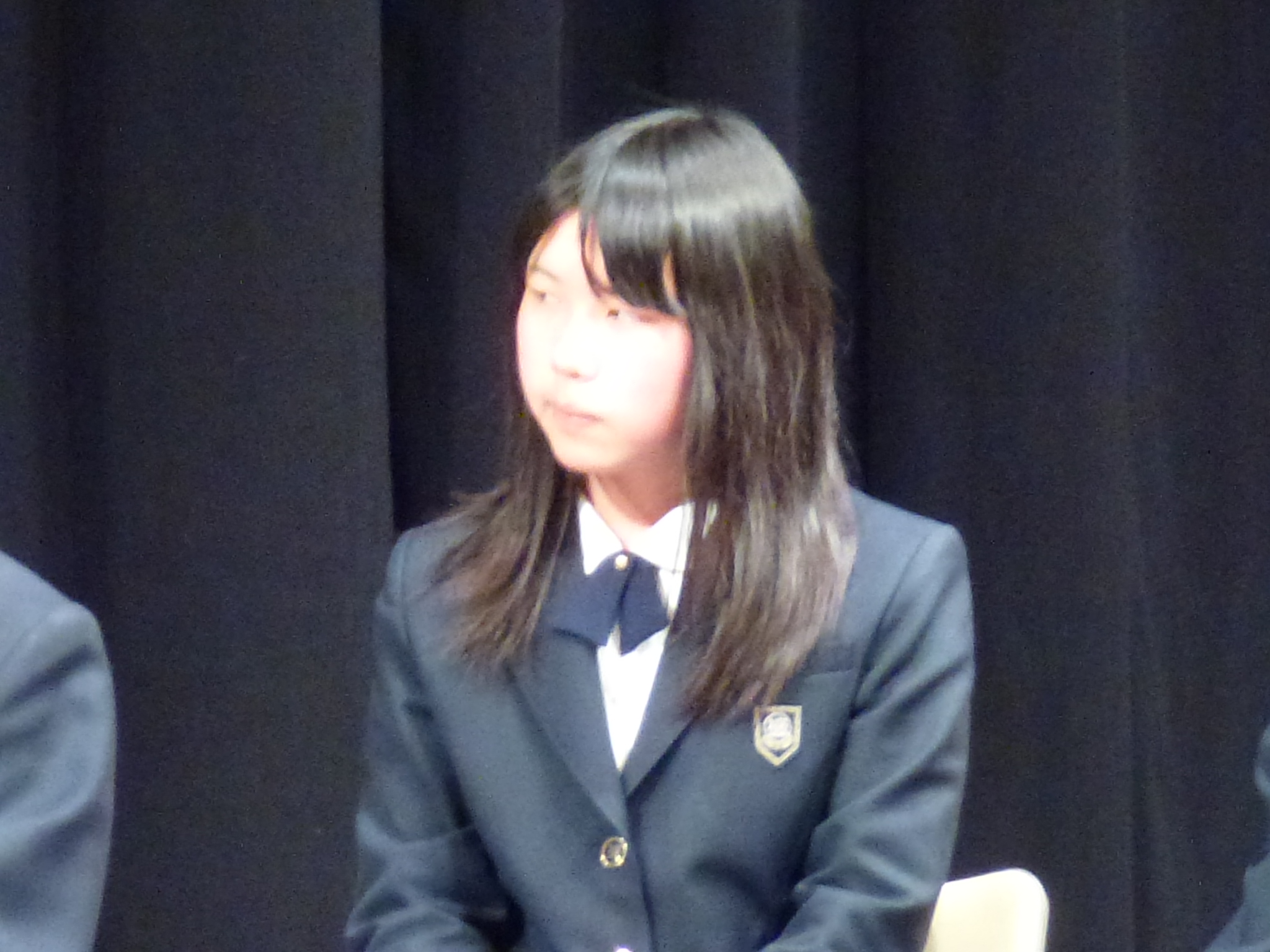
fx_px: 39036
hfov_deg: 1.9
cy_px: 476
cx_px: 635
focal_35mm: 1064
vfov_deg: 1.4
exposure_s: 1/4
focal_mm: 68.8
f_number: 5.9
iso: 400
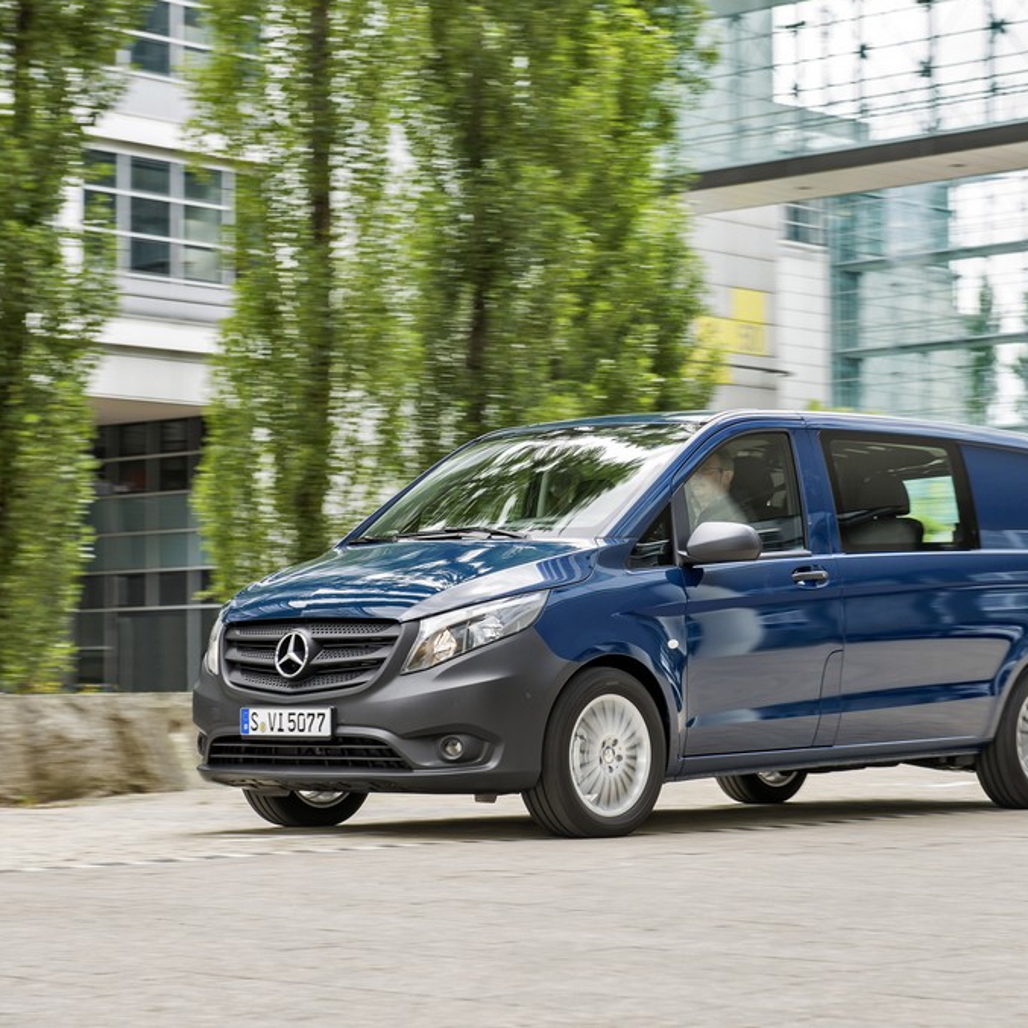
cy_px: 511
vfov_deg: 19.3
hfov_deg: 19.3
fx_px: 3024
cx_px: 653
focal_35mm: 90
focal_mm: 70
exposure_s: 1/60
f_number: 7.1
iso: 160
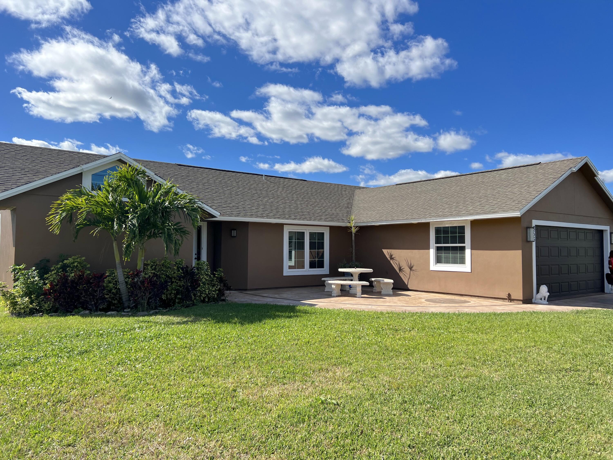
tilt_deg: +2.2
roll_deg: -0.5
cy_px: 230
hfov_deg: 67.3
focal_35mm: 26
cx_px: 306
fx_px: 460
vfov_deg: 53.1
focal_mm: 5.7
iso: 50
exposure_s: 1/5076
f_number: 1.5
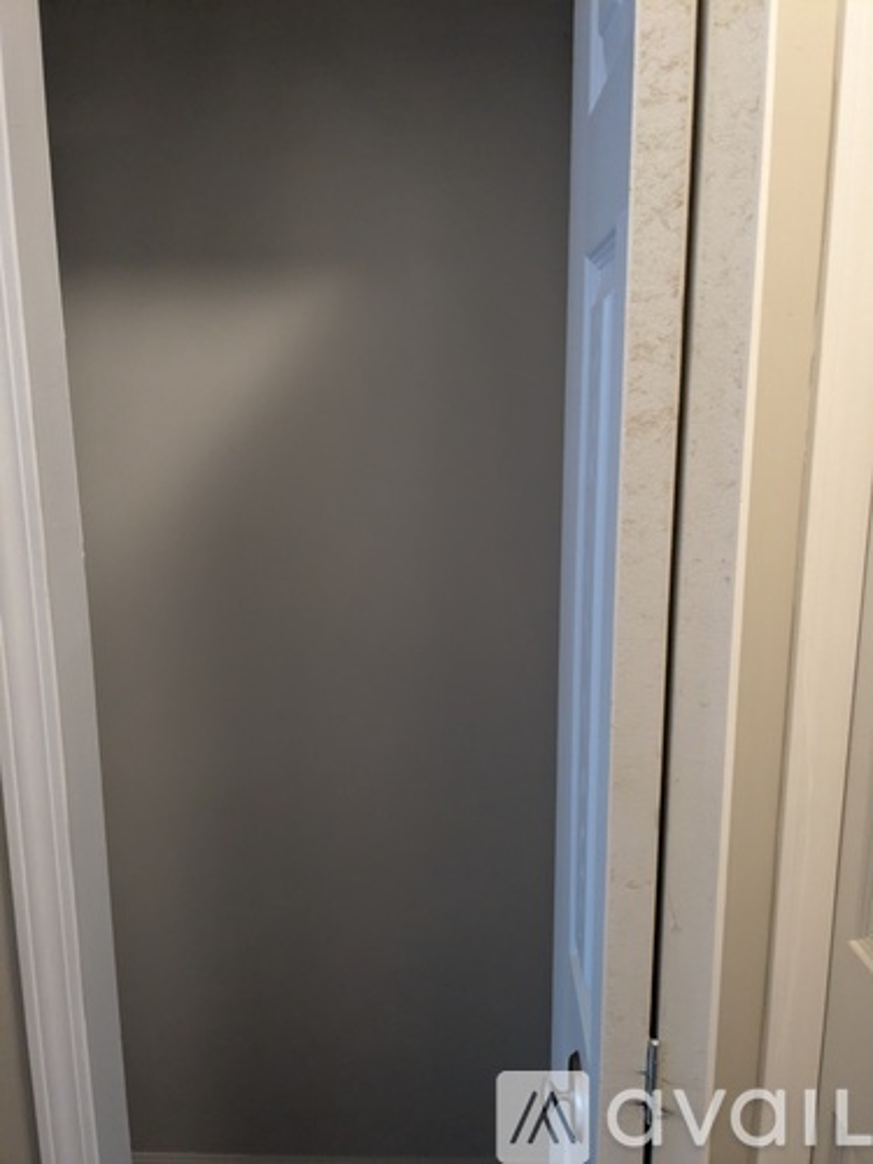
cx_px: 436
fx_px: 908
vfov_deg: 65.3
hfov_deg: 51.4
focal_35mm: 27
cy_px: 582
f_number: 1.73
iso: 520
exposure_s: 1/120
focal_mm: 4.38
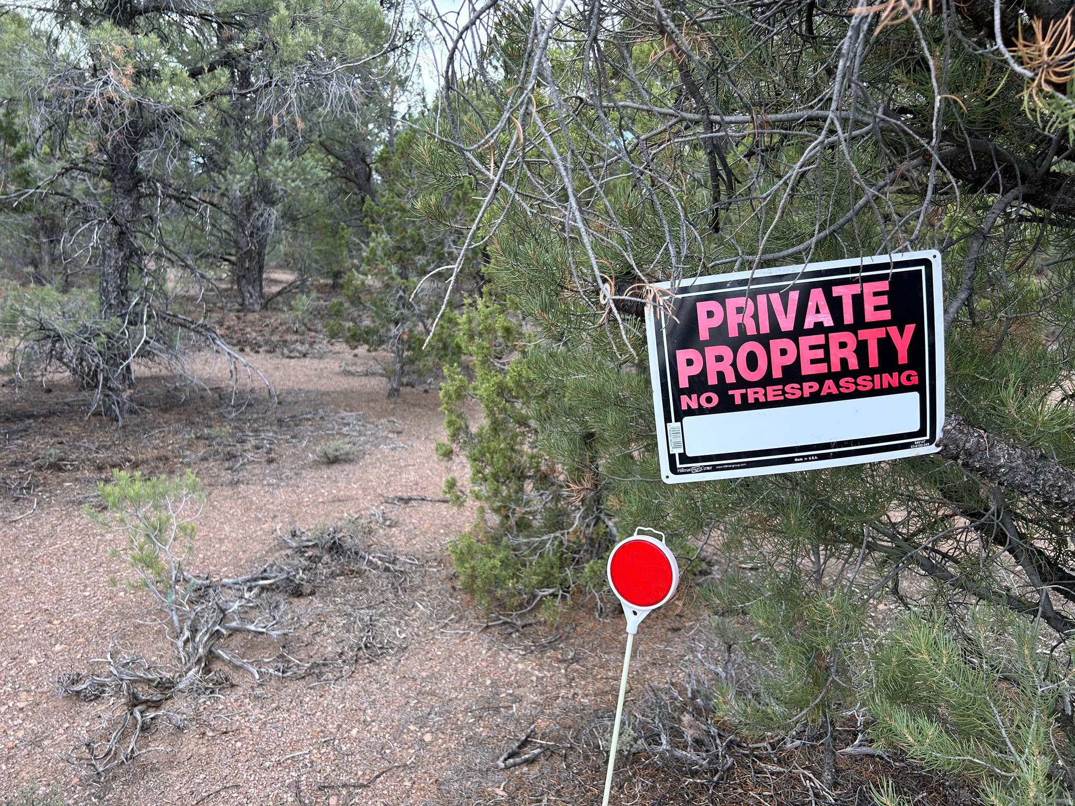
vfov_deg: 53.1
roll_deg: -1.6
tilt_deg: -8.8
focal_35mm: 26
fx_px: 807
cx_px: 538
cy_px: 403
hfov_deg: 67.3
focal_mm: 5.7
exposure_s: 1/621
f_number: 1.5
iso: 50
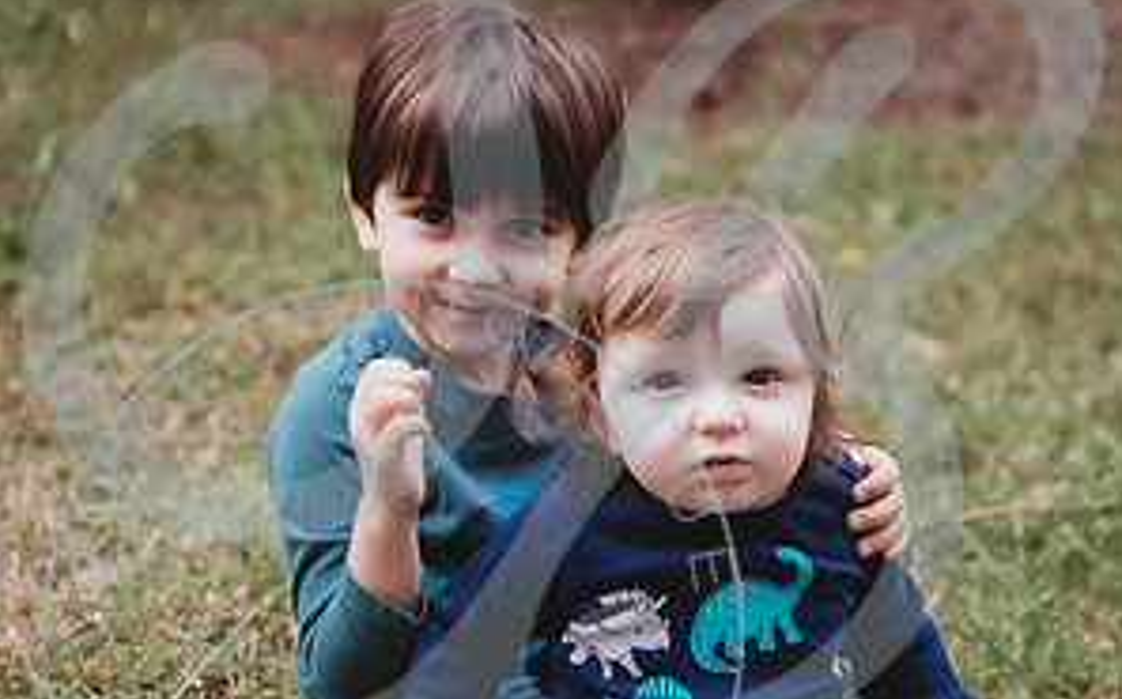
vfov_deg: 15.3
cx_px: 563
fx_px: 2597
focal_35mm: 85
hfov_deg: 24.4
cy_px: 344
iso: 100
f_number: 2.8
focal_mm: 55
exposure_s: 1/320
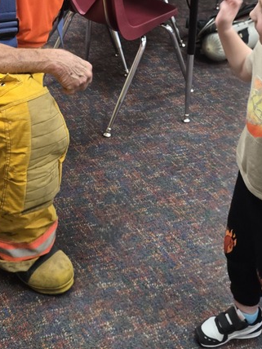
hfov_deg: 26.5
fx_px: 555
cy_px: 21
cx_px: 147
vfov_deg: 32.8
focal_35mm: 55
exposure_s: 1/120
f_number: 1.7
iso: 320
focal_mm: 6.3
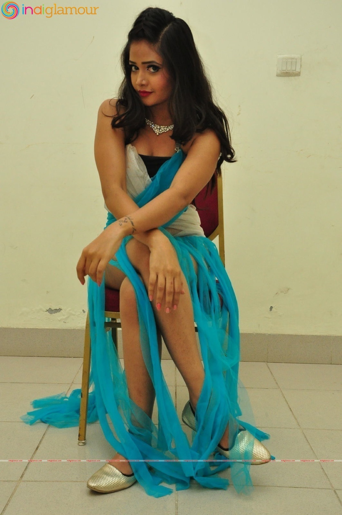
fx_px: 643
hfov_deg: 29.8
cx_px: 171
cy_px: 258
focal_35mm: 45
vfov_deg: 43.7
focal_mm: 30
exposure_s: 1/125
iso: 1600
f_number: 8
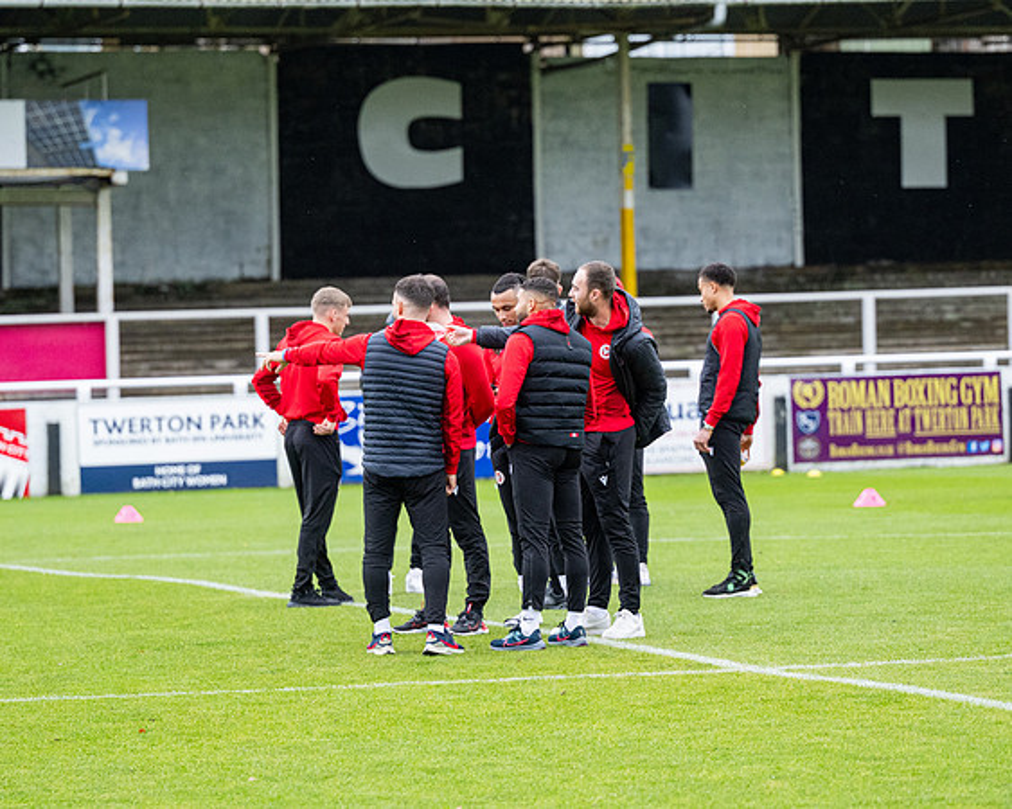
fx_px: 6308
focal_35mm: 211
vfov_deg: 7.3
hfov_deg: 9.2
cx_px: 536
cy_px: 404
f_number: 2.8
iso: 1000
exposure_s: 1/1000
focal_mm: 125
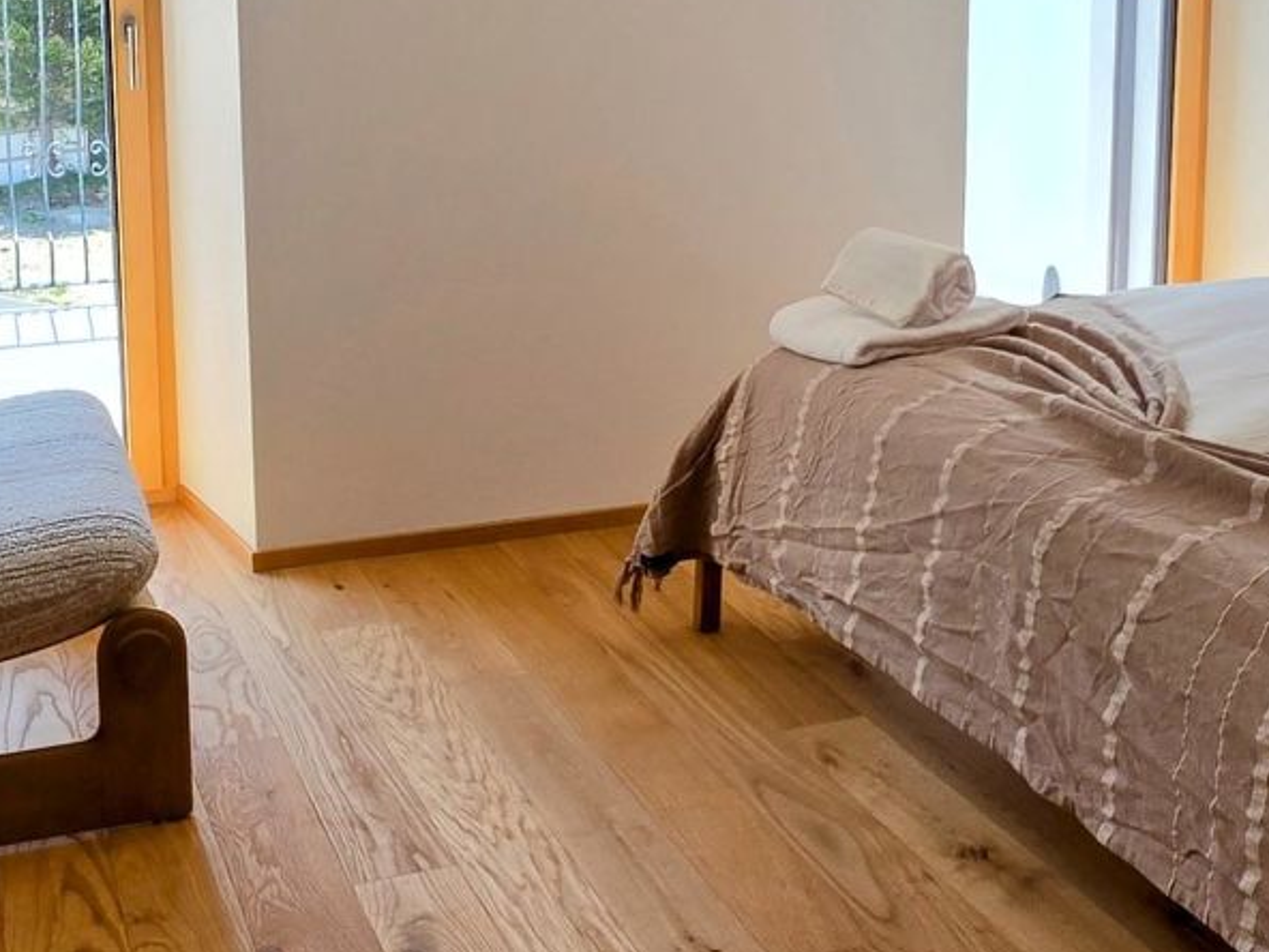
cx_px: 529
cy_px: 176
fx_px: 1650
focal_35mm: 45
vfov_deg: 31.3
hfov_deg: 41.9
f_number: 1.9
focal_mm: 2.2
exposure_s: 1/300
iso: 32
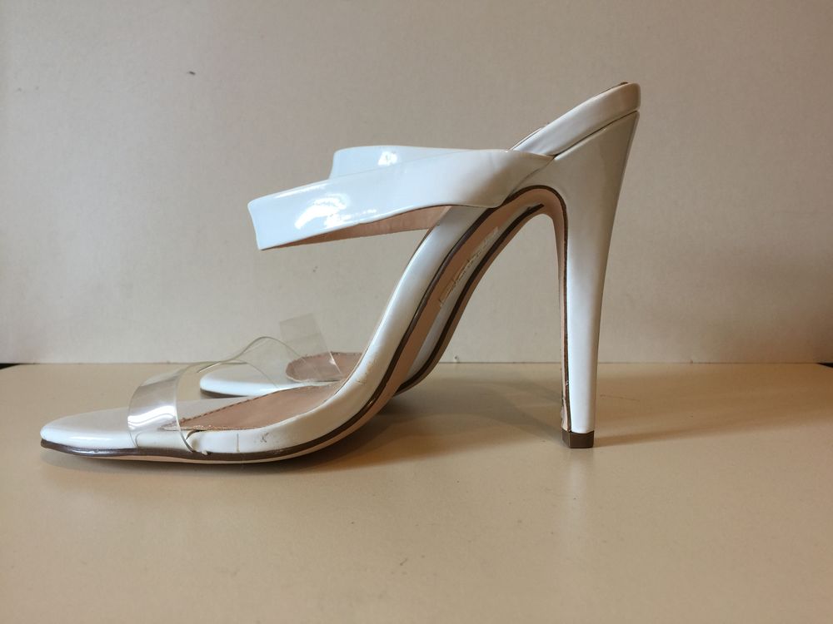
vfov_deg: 48.2
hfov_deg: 61.7
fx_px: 698
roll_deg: -1.6
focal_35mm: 29
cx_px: 416
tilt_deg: -4.4
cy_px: 312
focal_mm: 4.15
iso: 40
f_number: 2.2
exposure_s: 1/17
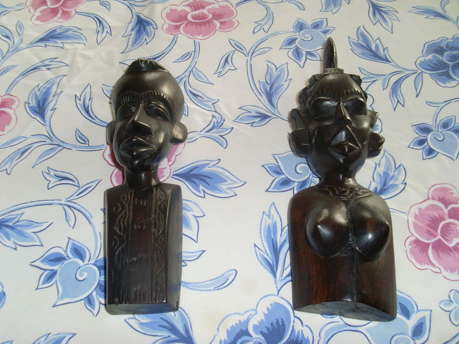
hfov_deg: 49.0
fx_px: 504
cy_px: 172
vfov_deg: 37.7
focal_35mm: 38
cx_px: 230
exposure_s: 1/45
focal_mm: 6.3
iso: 100
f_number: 3
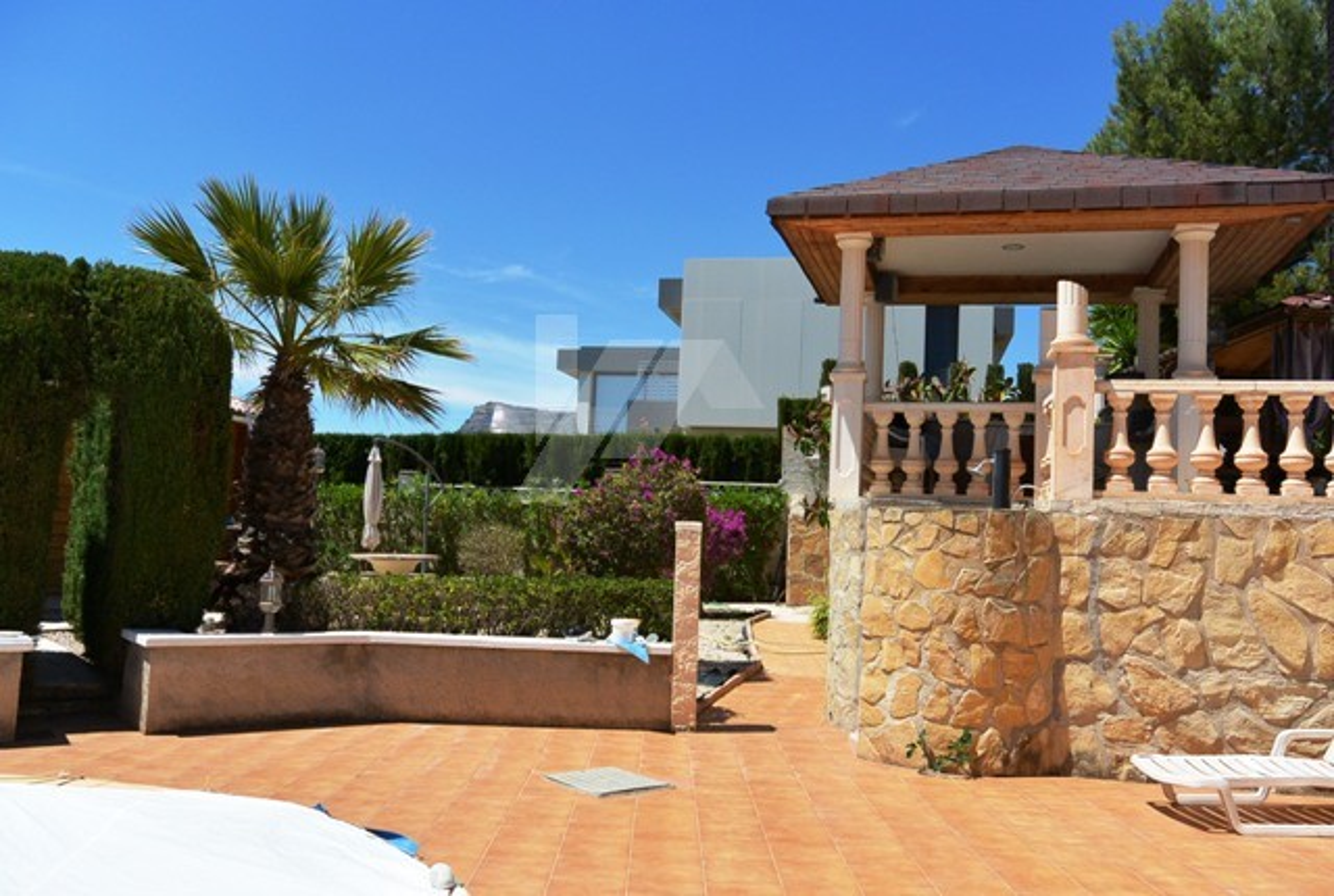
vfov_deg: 45.2
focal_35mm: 29
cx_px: 667
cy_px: 448
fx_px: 1077
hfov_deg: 63.5
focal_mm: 11
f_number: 3.5
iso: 100
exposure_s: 1/1250
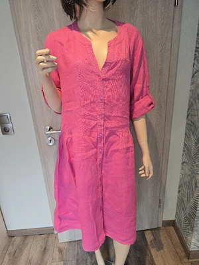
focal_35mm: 23
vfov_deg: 73.9
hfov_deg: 58.9
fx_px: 176
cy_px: 132
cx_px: 100
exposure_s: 1/101
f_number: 1.7
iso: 400
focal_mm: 6.3
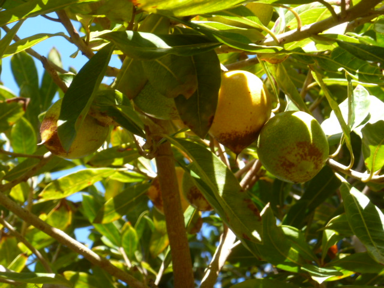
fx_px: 1376
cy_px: 144
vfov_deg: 12.0
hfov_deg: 15.9
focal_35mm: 124
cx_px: 192
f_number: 4.9
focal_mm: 22.1
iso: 160
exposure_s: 1/125
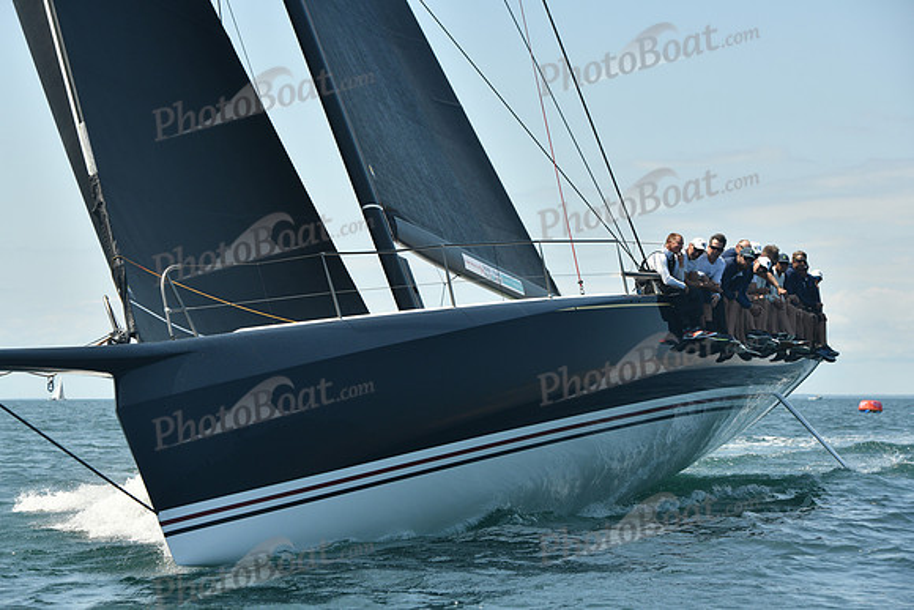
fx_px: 2793
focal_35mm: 110
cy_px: 305
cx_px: 457
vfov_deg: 12.5
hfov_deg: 18.6
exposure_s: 1/640
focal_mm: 110
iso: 320
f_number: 6.3
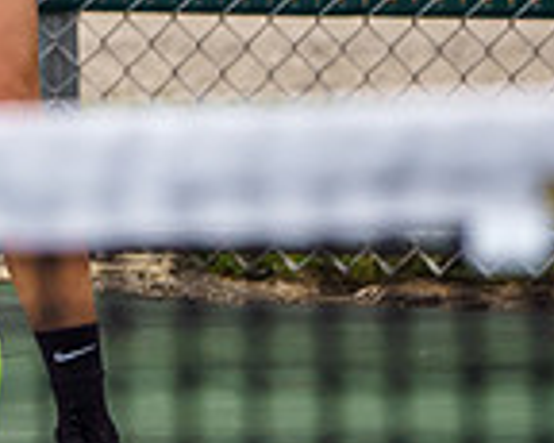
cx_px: -159
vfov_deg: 1.4
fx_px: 18417
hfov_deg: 1.7
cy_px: -102
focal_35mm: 1124
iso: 800
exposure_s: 1/1250
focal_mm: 200
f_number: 4.5
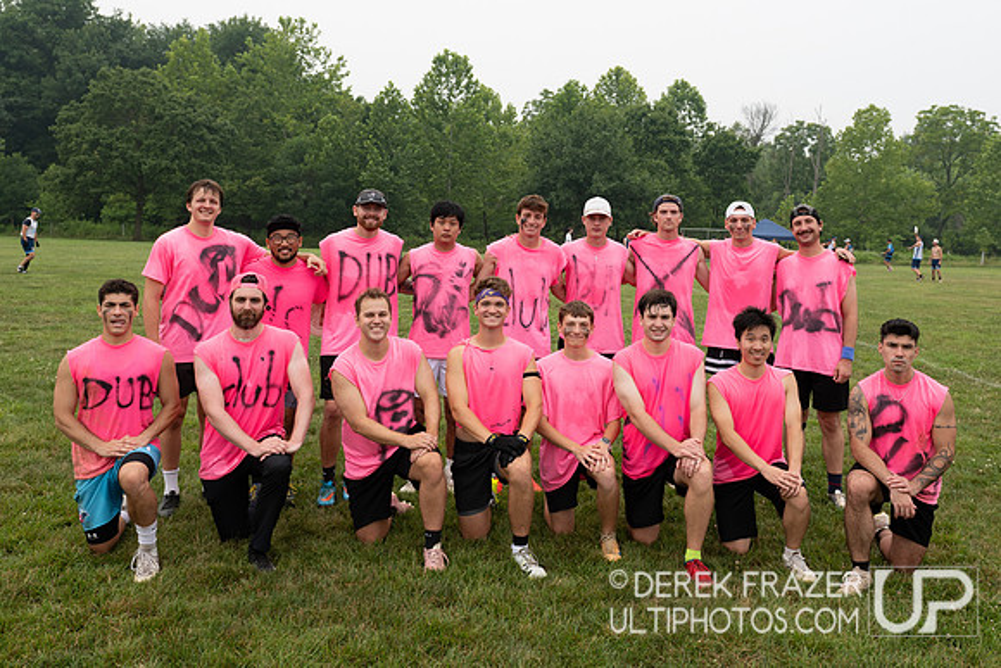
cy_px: 252
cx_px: 547
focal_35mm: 34
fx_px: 940
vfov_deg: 38.9
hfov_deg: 56.0
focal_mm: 27
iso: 280
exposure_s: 1/640
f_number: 5
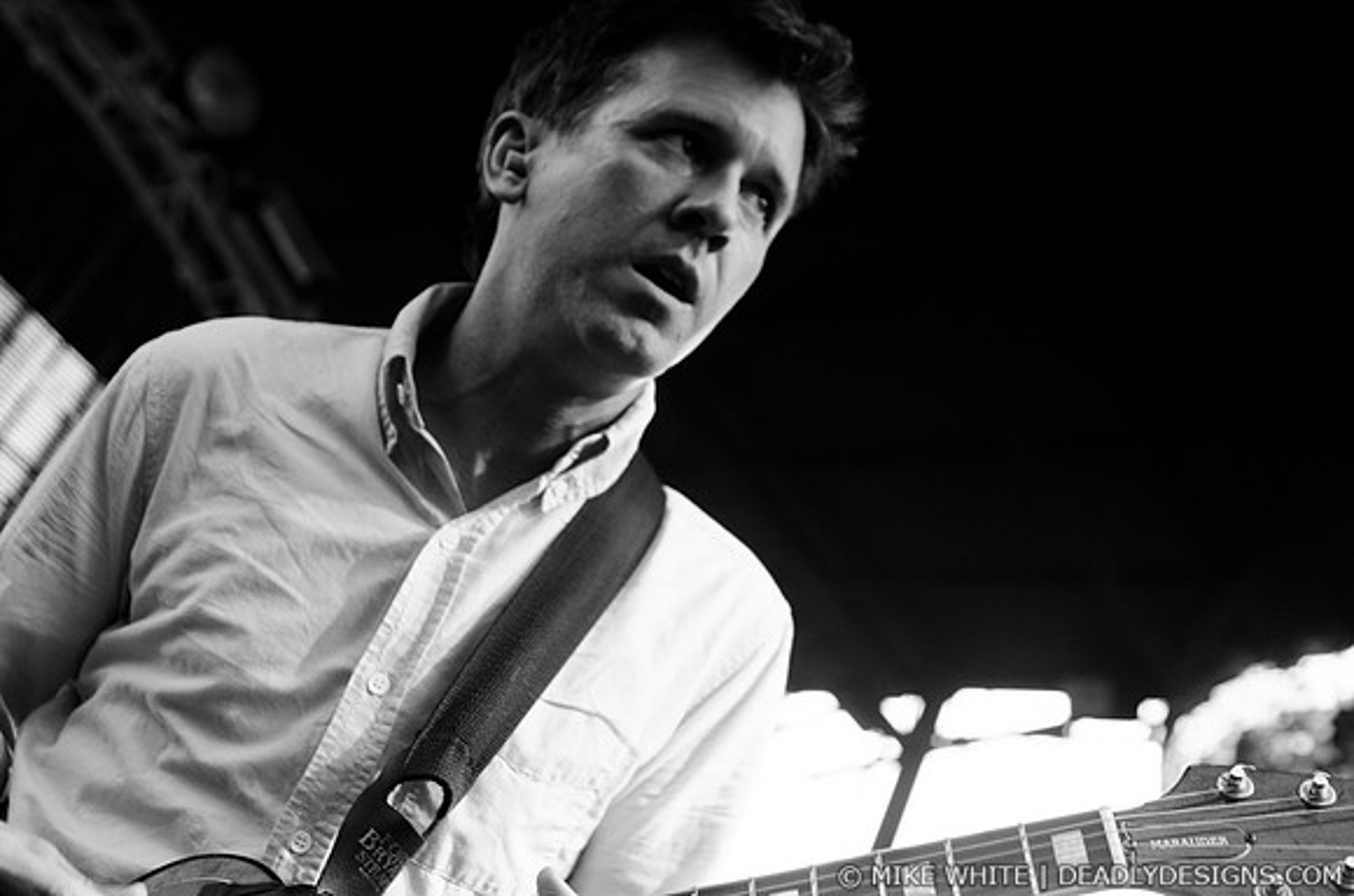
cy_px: 448
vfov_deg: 25.6
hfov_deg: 37.9
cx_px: 677
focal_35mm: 52
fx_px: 1970
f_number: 3.5
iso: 400
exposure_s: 1/400
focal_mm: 35
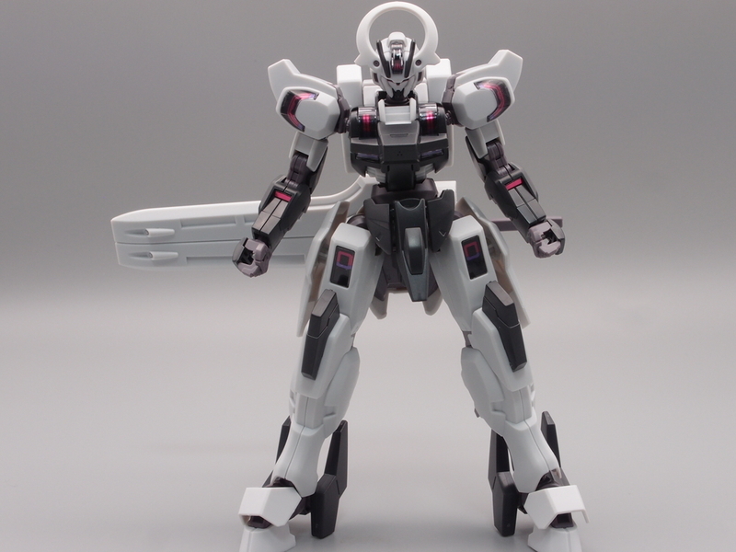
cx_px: 368
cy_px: 276
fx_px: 1063
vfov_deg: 29.1
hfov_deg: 38.2
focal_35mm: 50
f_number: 8
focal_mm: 10.83
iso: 100
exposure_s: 1/6
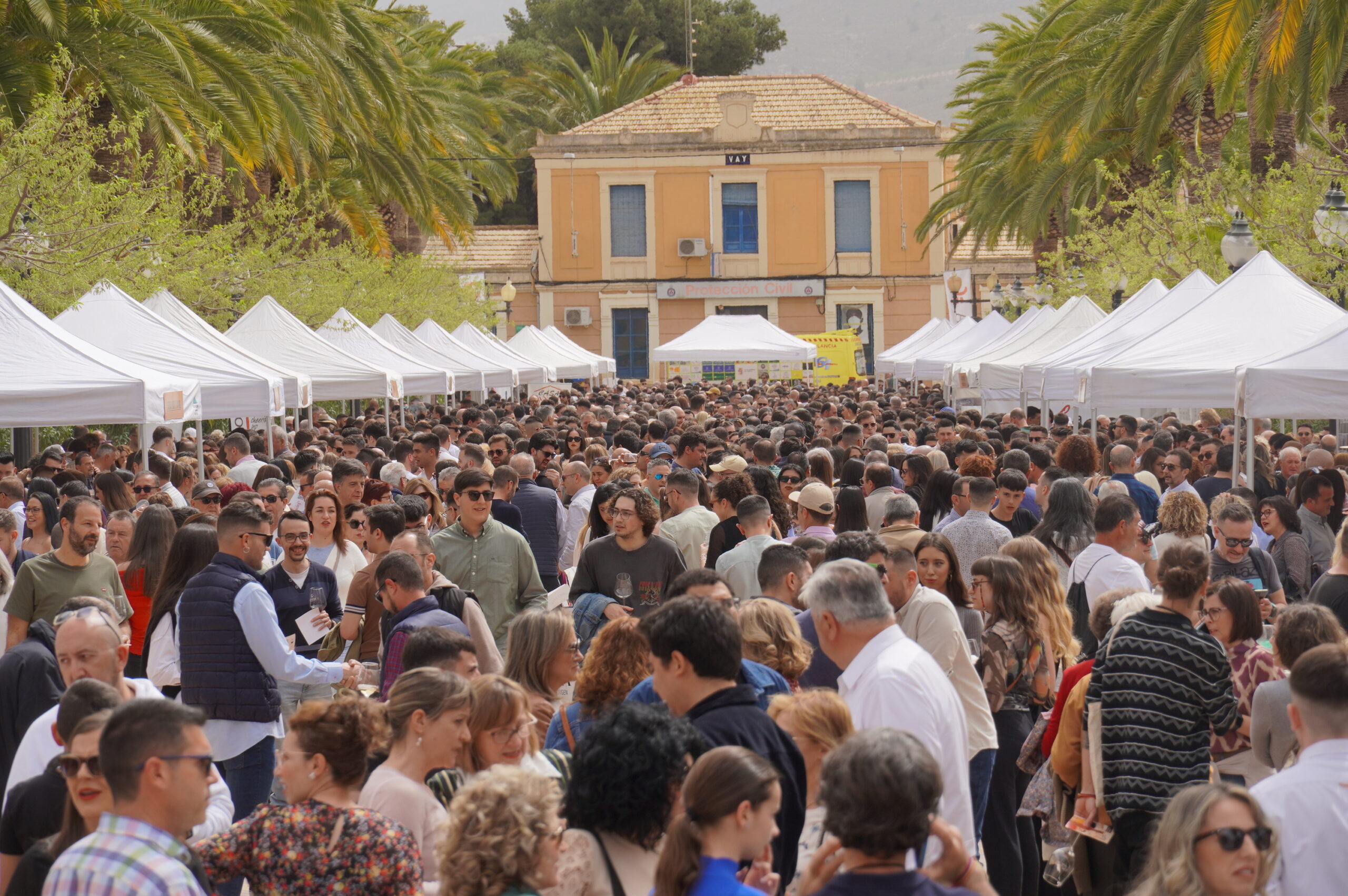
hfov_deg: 10.2
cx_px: 674
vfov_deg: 6.8
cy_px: 448
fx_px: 7576
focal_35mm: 202
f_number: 9
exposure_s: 1/160
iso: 100
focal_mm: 135
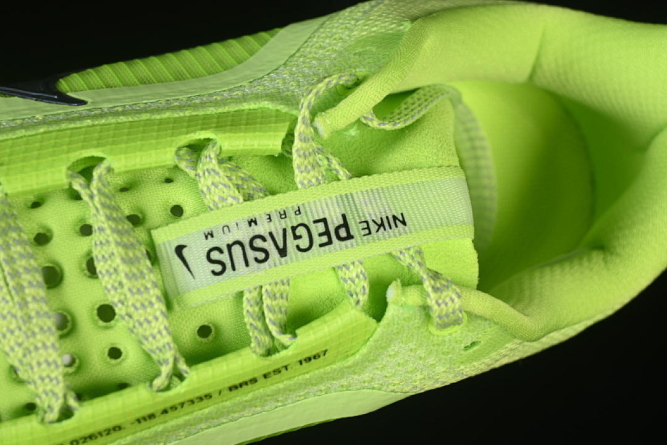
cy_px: 222
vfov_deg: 18.2
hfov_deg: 27.0
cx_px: 334
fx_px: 1389
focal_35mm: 75
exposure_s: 1/80
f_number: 7.1
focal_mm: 50
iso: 160
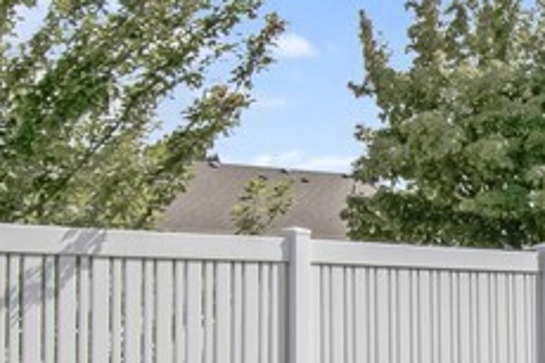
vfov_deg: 13.8
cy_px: 354
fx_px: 1483
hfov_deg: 18.0
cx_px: 877
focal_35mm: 98
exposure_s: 1/2000
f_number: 6.3
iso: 64
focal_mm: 15
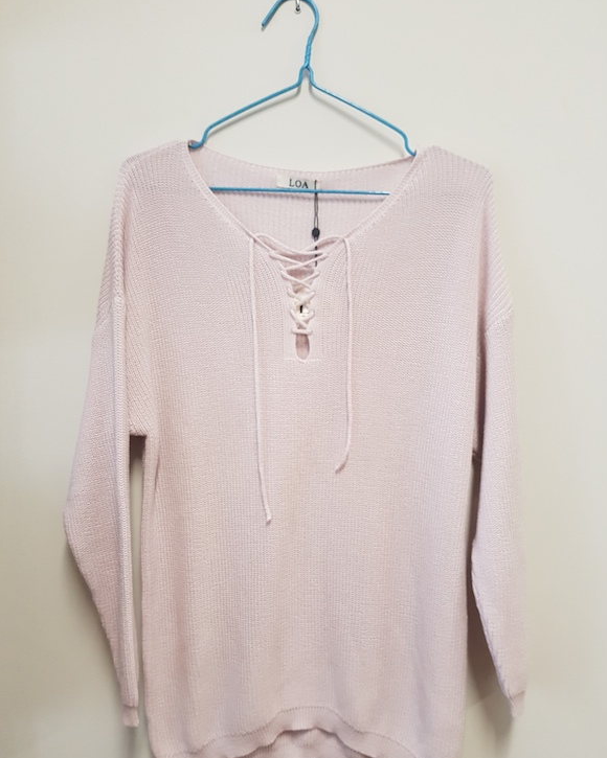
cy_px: 397
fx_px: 629
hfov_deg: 51.5
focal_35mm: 28
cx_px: 313
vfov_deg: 62.2
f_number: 1.7
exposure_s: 1/50
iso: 160
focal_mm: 4.2
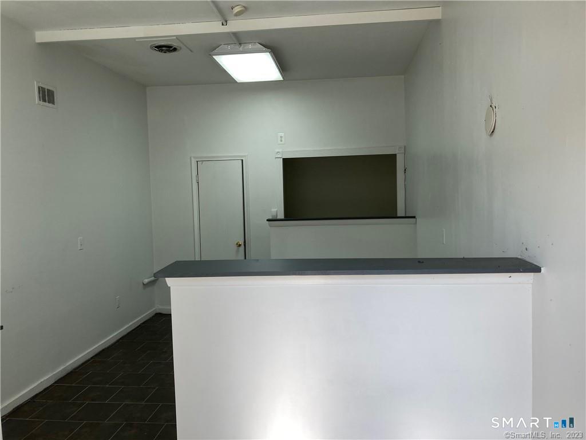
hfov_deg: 63.4
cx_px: 293
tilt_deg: -3.9
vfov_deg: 49.7
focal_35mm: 28
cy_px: 220
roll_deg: +0.3
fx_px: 474
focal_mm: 3.99
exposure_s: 1/120
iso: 20
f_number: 1.8
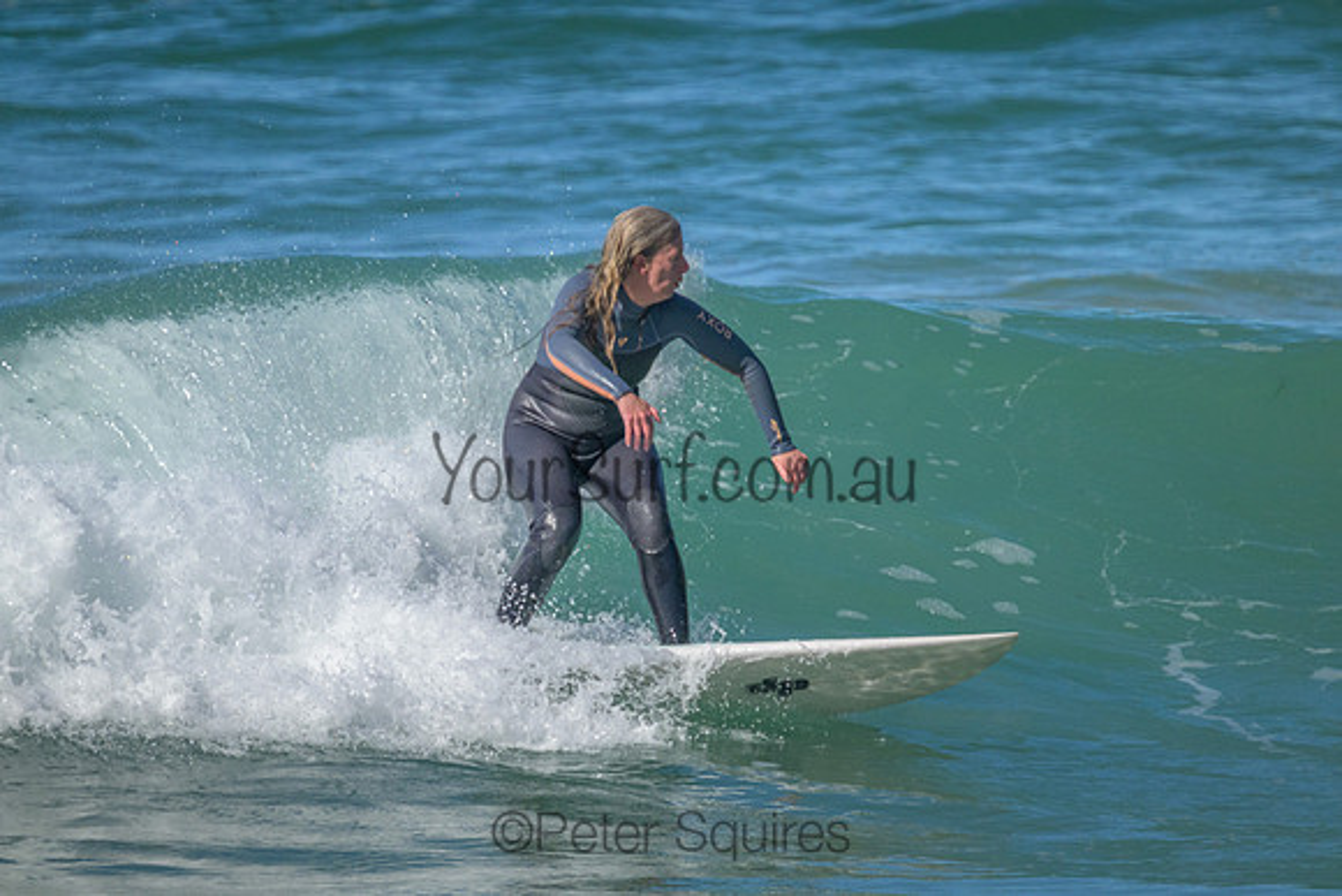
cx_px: 671
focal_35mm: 800
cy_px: 448
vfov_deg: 1.7
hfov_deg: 2.6
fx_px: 29828
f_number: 11
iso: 2800
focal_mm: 800
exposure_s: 1/2000
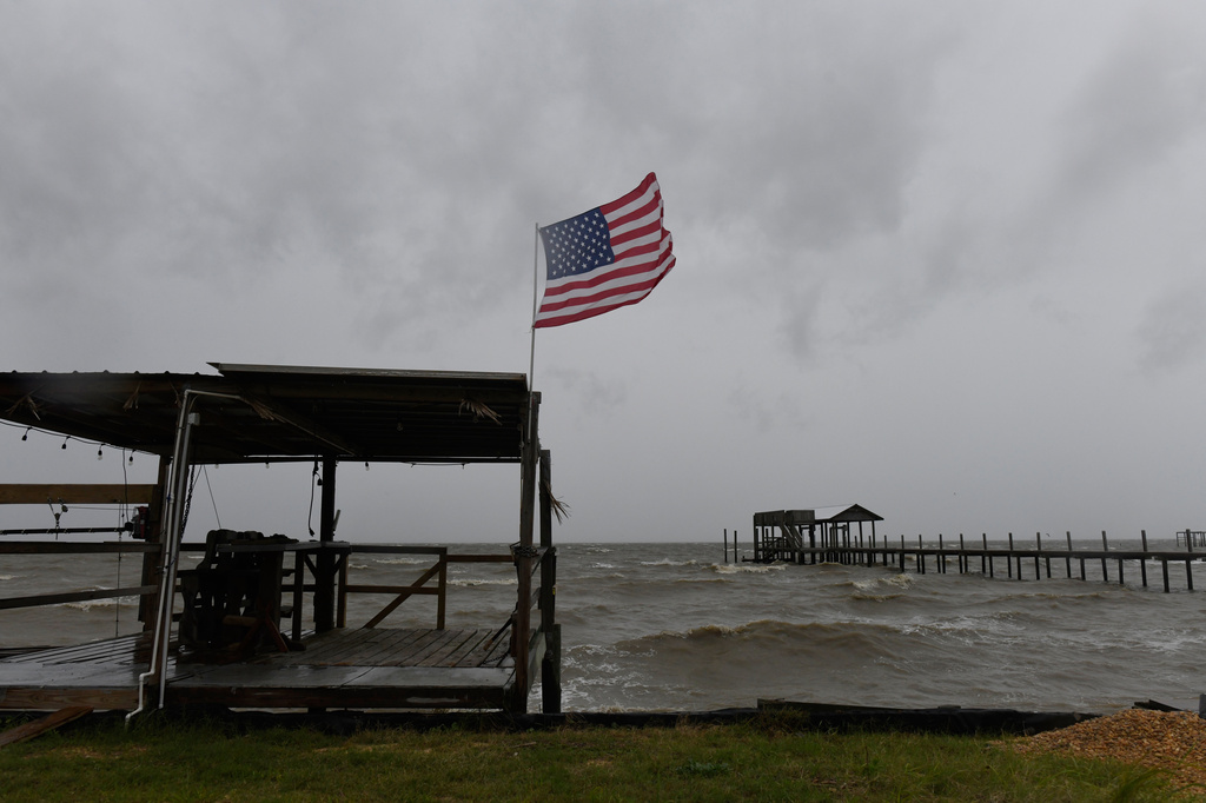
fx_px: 804
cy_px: 402
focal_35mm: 24
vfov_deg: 53.1
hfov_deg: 73.8
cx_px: 603
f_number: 6.3
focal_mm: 24
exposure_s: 1/800
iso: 1000
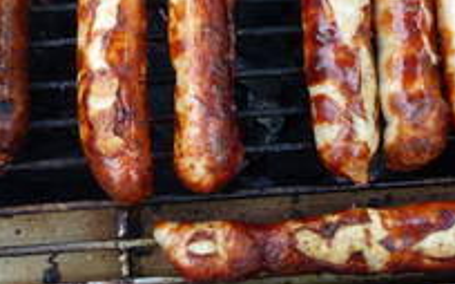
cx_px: 192
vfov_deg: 16.0
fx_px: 979
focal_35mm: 79
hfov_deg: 26.1
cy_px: -27
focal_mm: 6.8
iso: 100
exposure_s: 1/80
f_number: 2.8
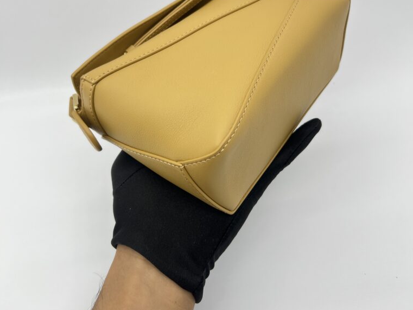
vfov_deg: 40.4
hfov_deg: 52.6
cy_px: 113
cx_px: 205
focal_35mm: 35
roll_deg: +4.4
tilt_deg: -42.5
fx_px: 418
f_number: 1.5
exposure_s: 1/100
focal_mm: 5.7
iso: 32
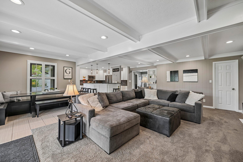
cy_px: 81
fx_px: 94
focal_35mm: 14
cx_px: 122
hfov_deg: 104.3
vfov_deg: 81.2
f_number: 4.8
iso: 400
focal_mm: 14
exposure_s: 1/15
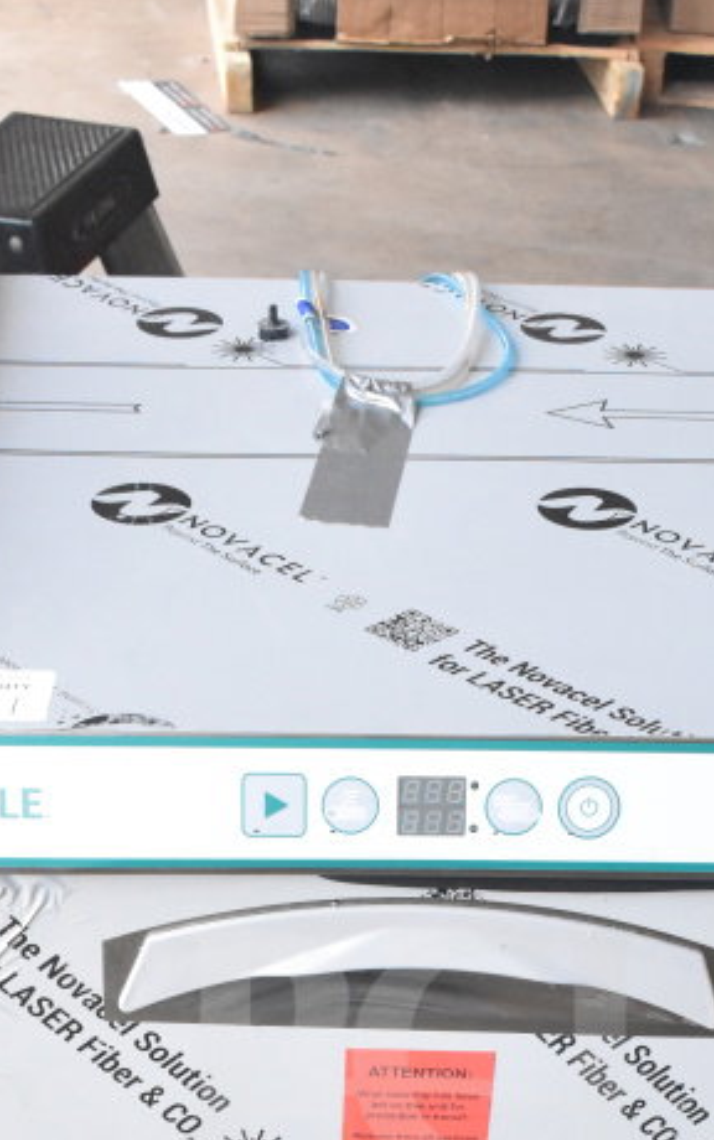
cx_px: 412
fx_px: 2364
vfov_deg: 25.8
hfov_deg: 17.2
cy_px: 1126
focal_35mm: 76
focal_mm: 25
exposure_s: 1/500
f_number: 11
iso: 6400
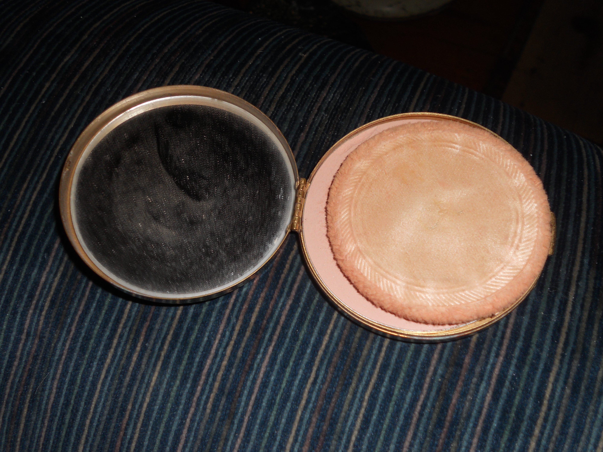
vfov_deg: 44.2
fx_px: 557
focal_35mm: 32
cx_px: 302
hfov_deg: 56.8
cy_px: 226
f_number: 8.8
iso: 80
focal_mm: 5.8
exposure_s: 1/25
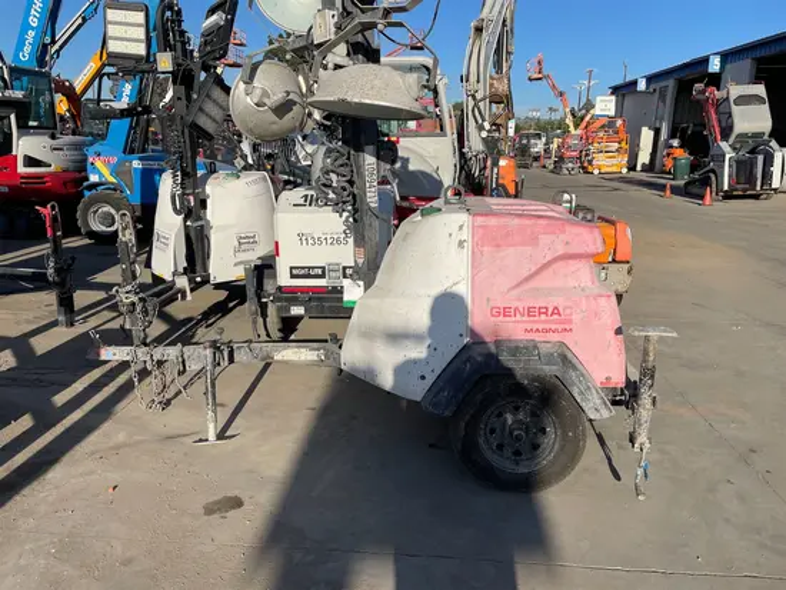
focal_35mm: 26
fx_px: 591
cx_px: 393
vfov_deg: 53.1
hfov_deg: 67.3
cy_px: 295
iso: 32
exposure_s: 1/5051
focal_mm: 4.2
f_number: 1.6
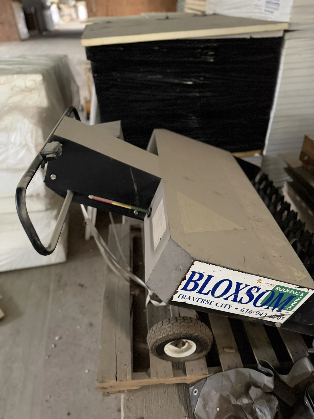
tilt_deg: -34.2
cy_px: 210
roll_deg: +0.1
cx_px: 157
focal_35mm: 24
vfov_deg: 71.6
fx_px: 290
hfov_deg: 56.8
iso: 1000
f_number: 1.78
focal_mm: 6.76
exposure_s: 1/33
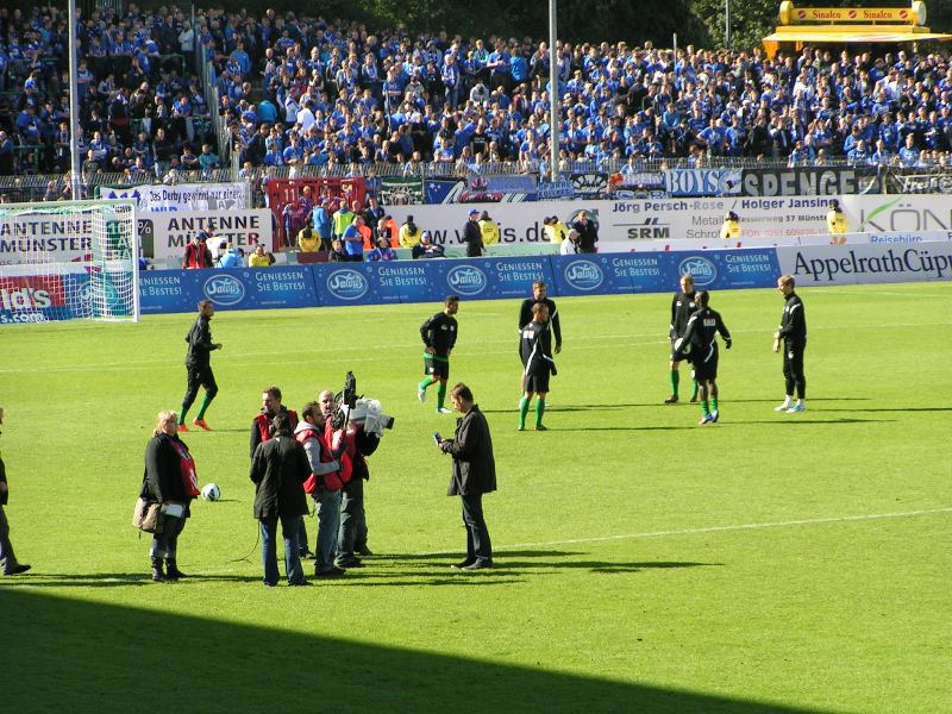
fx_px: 5665
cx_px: 476
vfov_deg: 7.2
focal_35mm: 206
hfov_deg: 9.6
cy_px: 357
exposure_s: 1/320
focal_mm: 31.5
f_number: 4.5
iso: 50
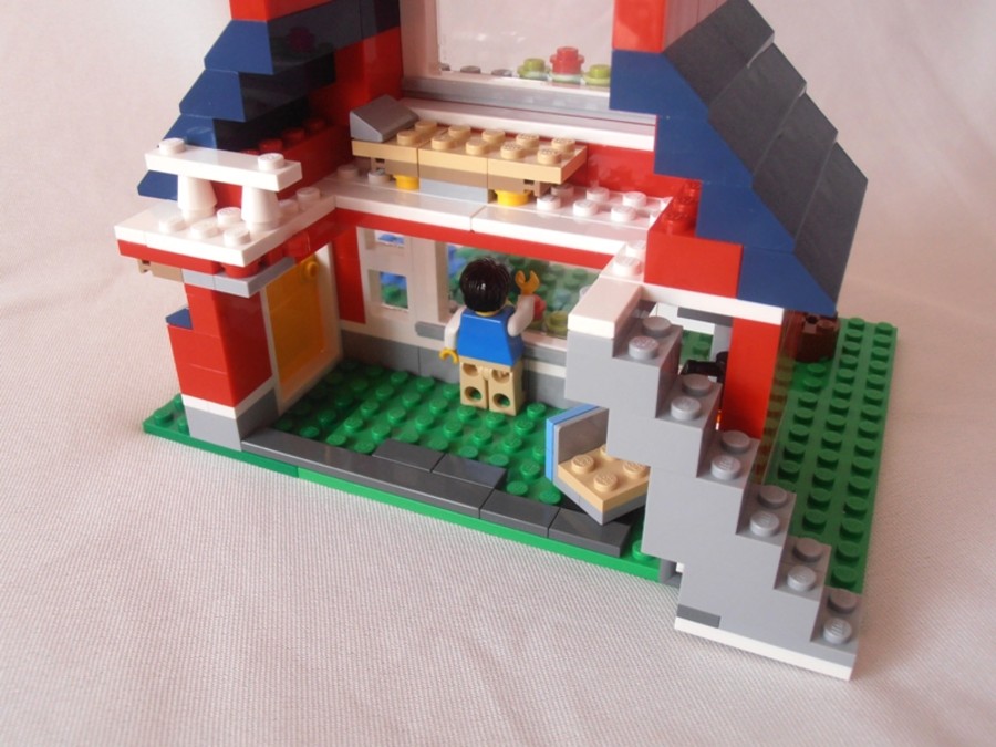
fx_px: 1065
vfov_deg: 38.7
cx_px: 498
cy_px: 374
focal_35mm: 37
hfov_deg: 50.1
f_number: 3.9
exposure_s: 1/25
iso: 125
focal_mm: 6.61
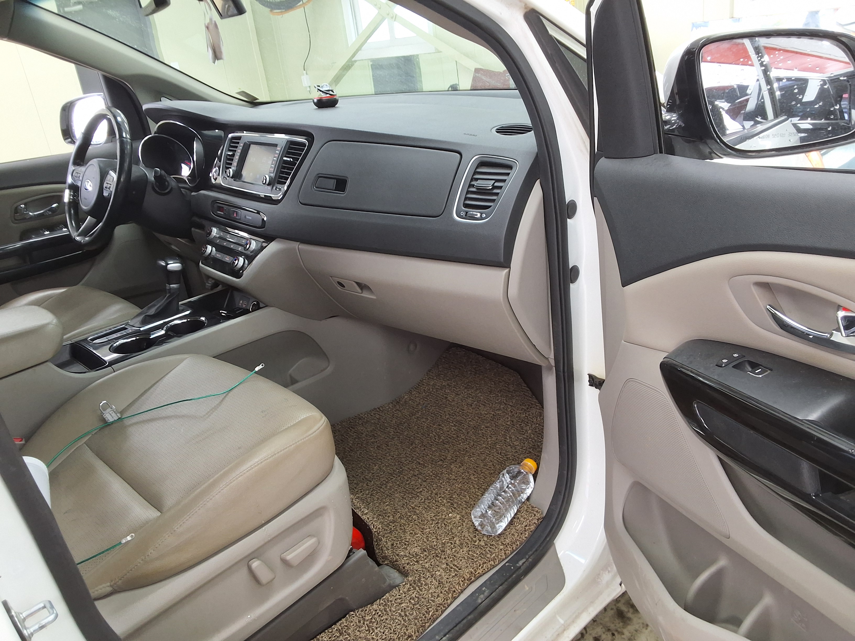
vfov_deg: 49.7
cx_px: 428
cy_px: 320
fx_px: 692
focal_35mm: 28
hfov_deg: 63.4
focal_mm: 2.91
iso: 64
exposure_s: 1/40
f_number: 1.9
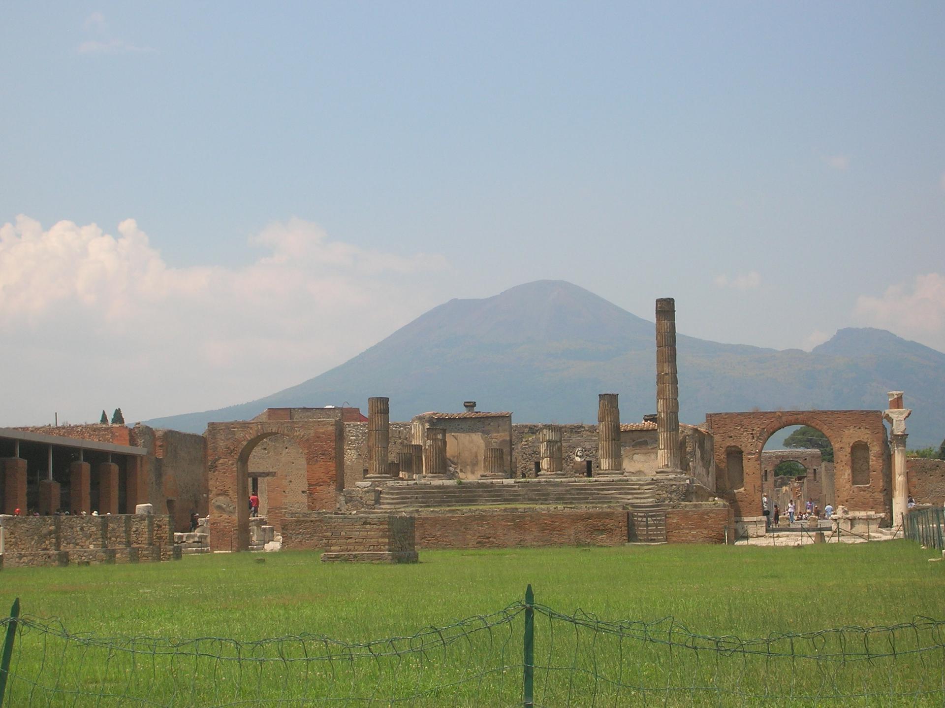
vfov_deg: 19.9
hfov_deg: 26.3
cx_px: 472
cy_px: 354
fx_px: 2019
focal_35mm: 74
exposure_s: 1/230
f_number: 6.7
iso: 50
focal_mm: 12.3
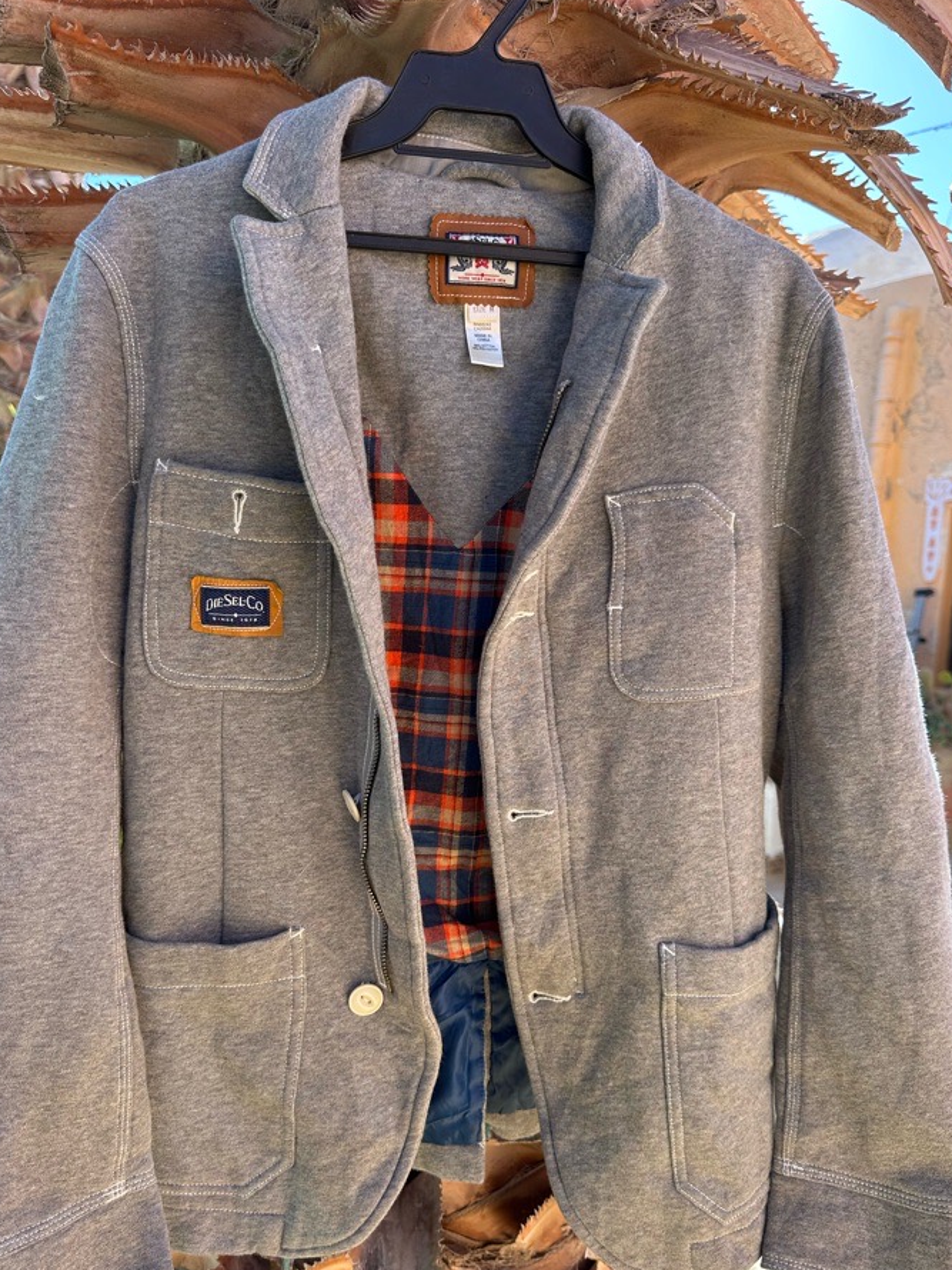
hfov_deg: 51.4
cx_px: 480
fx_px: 990
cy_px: 707
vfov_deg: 65.1
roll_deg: -2.0
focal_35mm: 27
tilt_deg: -8.5
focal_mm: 6.86
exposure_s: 1/729
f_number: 1.78
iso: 80
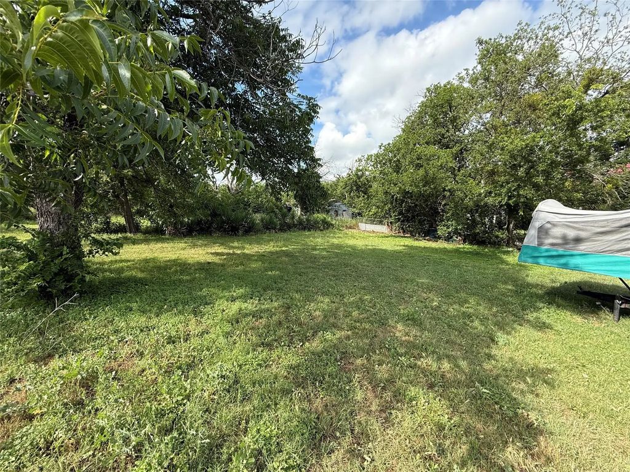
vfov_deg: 85.7
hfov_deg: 102.1
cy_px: 236
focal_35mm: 14
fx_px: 255
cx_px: 315
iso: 64
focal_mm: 2.22
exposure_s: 1/602
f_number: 2.2
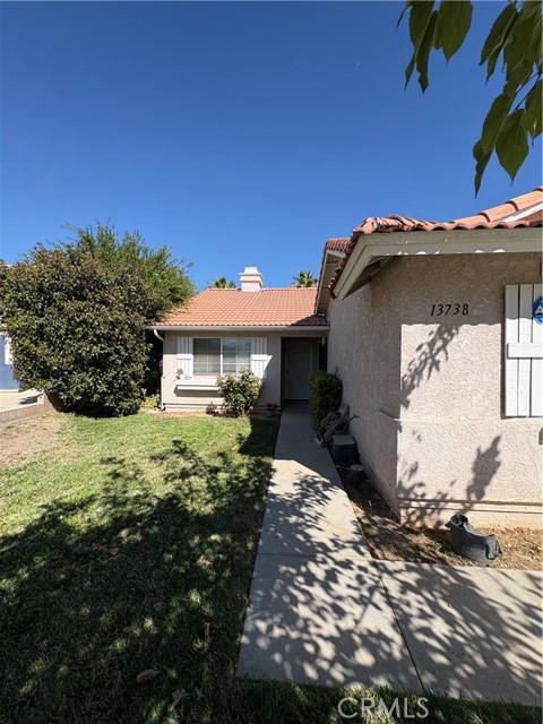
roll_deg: -0.4
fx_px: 293
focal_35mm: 14
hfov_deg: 85.7
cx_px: 272
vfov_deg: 102.1
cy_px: 362
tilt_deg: +0.7
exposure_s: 1/1536
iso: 50
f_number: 2.2
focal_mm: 2.22
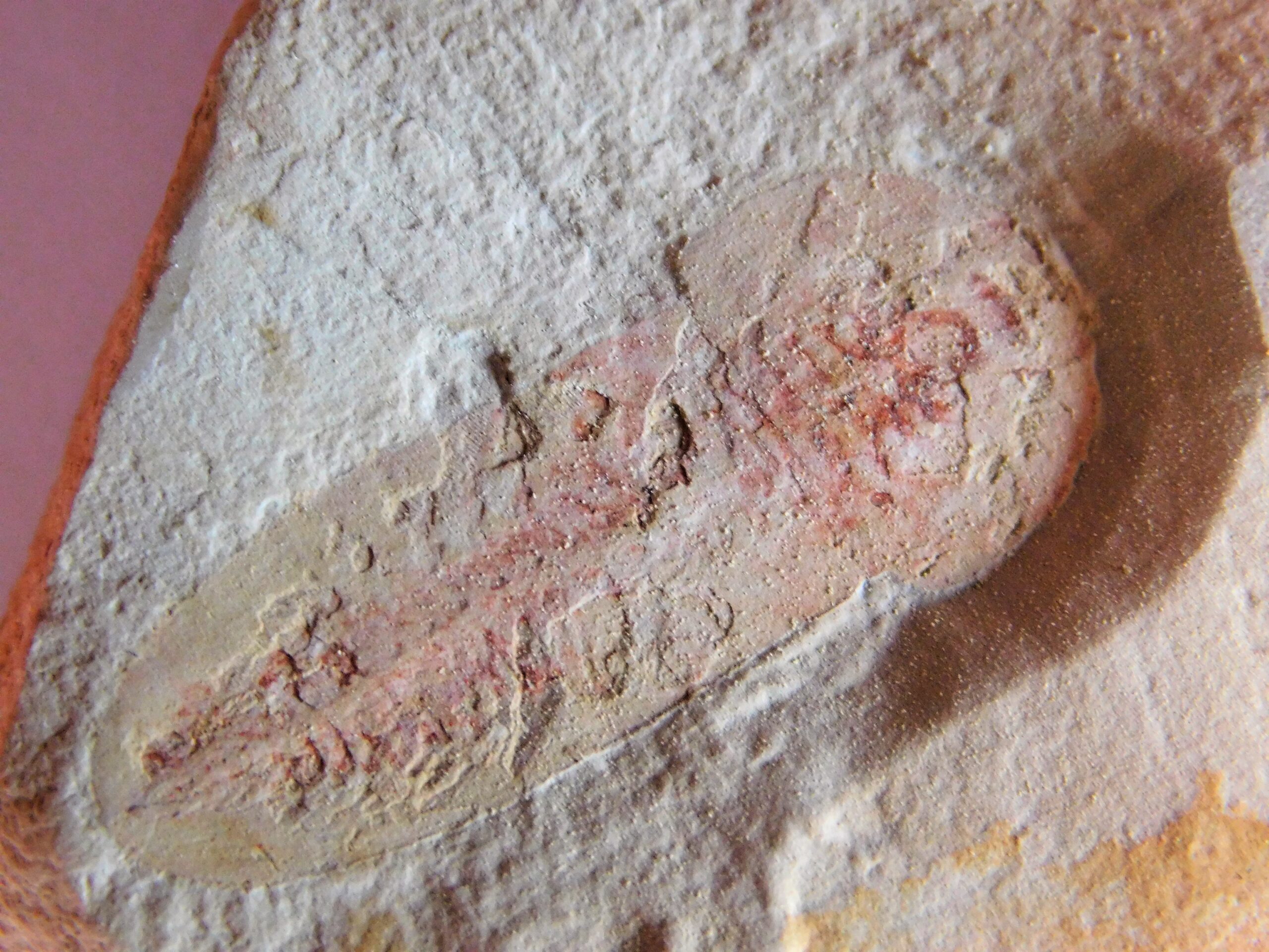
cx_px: 634
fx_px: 6745
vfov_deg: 8.1
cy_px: 476
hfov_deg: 10.7
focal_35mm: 184
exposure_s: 1/25
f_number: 5.4
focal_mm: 32.7
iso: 800
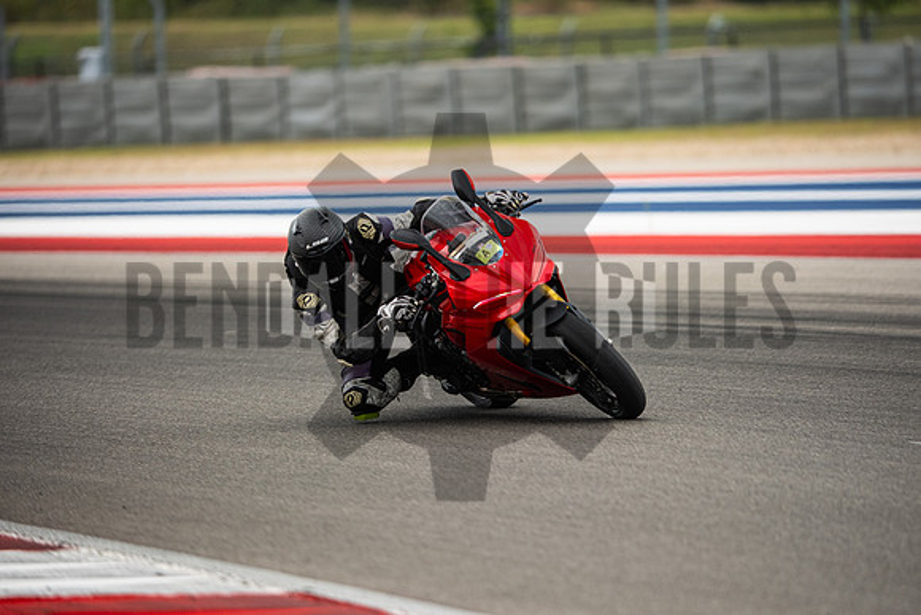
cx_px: 460
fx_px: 7676
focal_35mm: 300
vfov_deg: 4.6
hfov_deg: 6.9
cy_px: 308
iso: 400
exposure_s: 1/4000
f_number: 2
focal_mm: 200
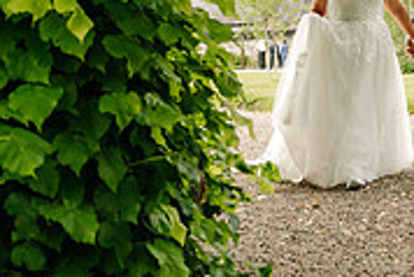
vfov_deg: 11.8
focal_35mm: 114
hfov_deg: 17.1
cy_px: -43
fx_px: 1312
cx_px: 509
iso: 100
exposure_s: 1/1250
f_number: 2.2
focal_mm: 35
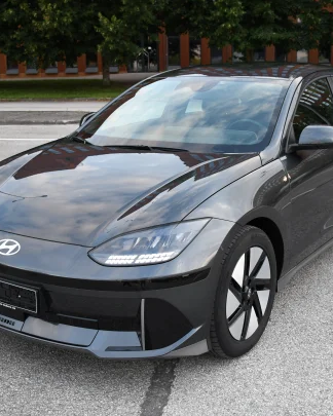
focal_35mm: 49
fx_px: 604
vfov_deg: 38.0
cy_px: 202
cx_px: 197
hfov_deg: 30.8
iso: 800
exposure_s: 1/320
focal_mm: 22
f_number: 3.5
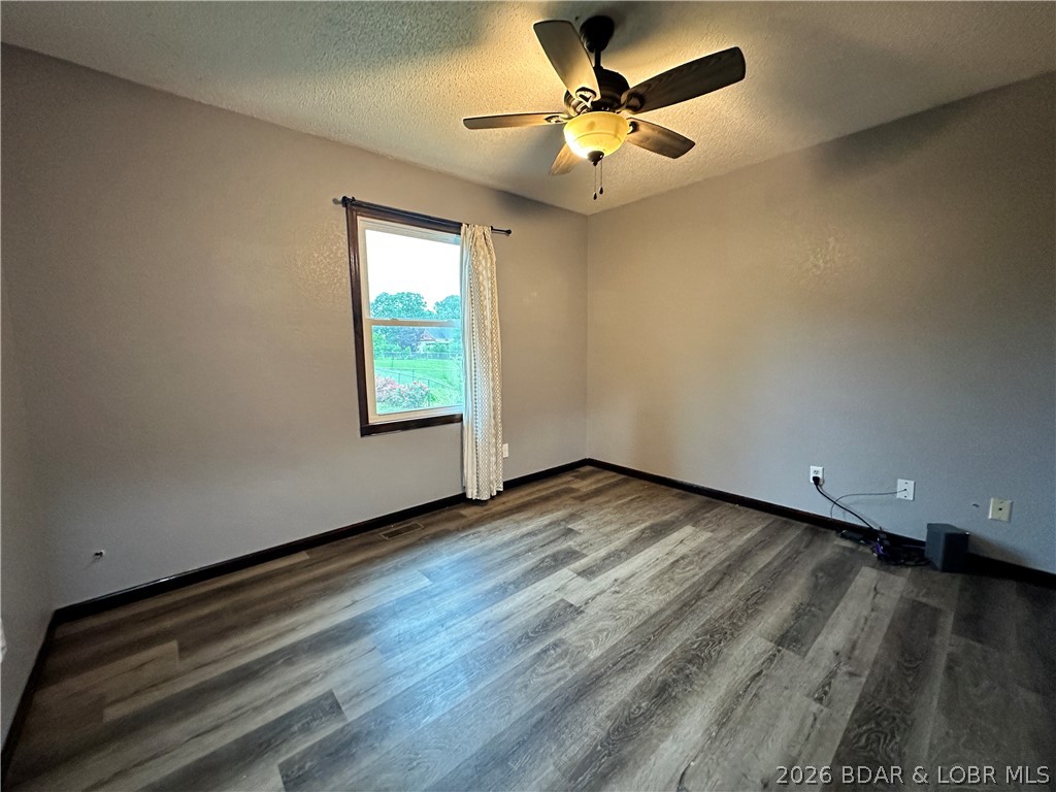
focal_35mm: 14
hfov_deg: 102.1
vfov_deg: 85.7
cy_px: 396
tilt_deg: -6.6
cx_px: 528
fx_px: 427
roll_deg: +0.6
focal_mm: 2.22
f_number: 2.2
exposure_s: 1/60
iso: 800
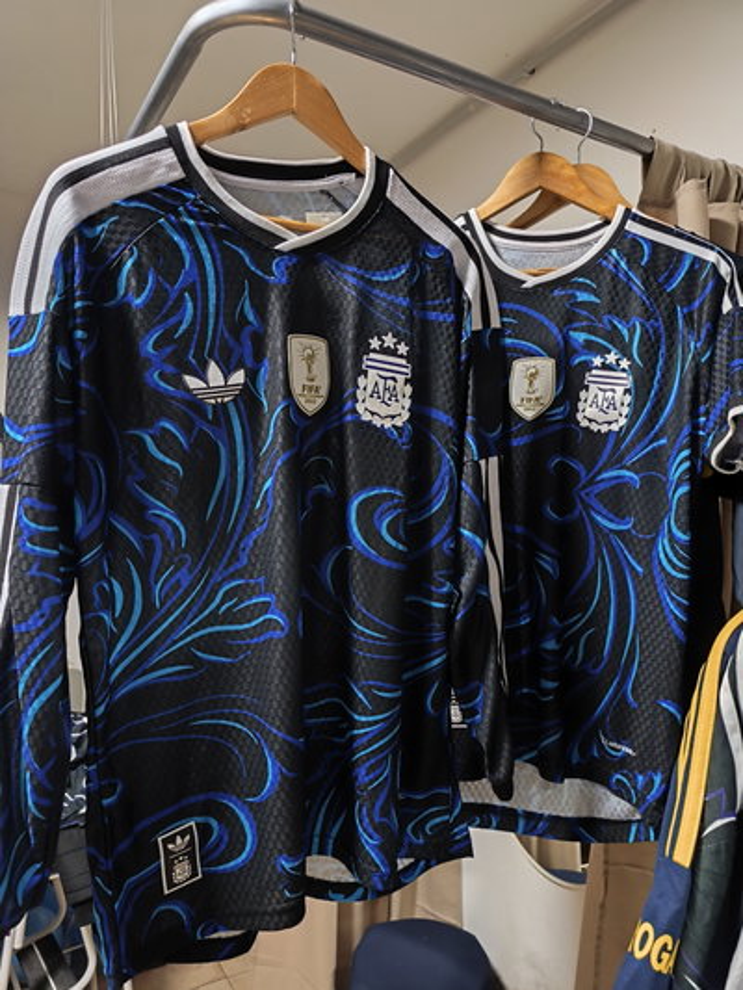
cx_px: 372
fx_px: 658
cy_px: 495
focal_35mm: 23
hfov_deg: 58.9
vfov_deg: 73.9
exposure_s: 1/25
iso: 2500
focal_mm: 6.14
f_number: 1.65
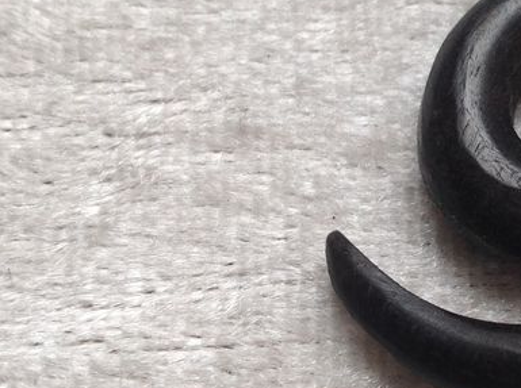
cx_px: 601
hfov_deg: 20.4
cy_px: 189
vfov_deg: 16.2
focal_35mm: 91
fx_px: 1367
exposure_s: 1/60
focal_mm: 4.28
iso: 64
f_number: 2.4
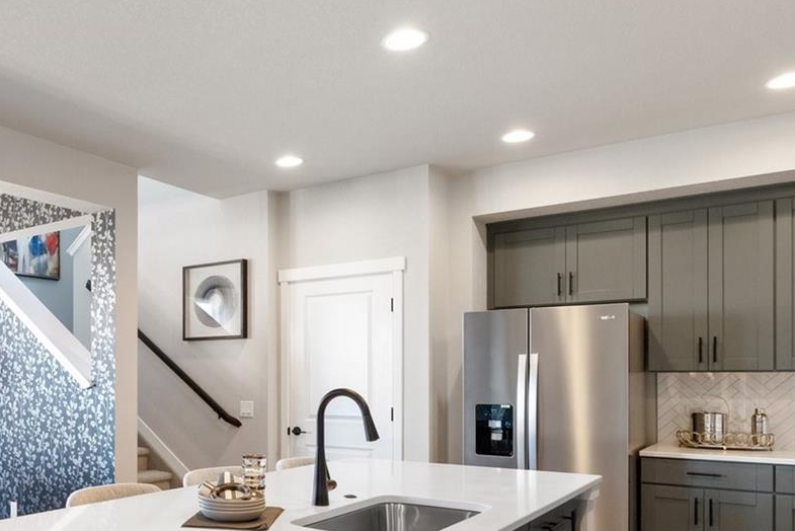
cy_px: 374
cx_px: 162
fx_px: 729
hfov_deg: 53.5
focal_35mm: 33
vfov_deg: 39.3
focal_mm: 16
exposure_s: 1/10
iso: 500
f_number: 9
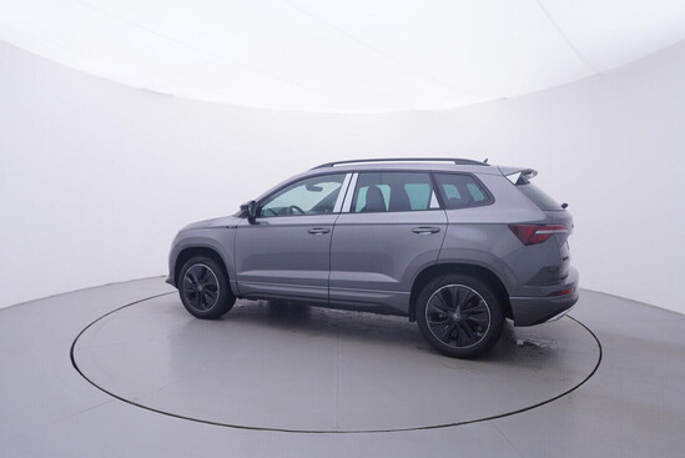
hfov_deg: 77.3
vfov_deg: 56.2
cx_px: 342
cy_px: 229
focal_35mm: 22
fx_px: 428
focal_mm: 15
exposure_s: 1/80
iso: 200
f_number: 5
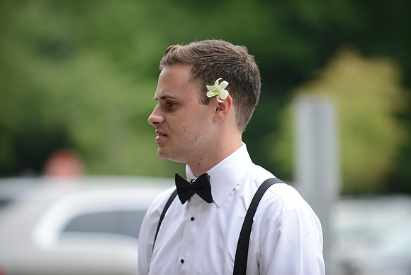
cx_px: 206
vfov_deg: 6.9
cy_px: 138
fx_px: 2284
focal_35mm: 200
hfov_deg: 10.3
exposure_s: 1/800
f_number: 3.2
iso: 500
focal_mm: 200
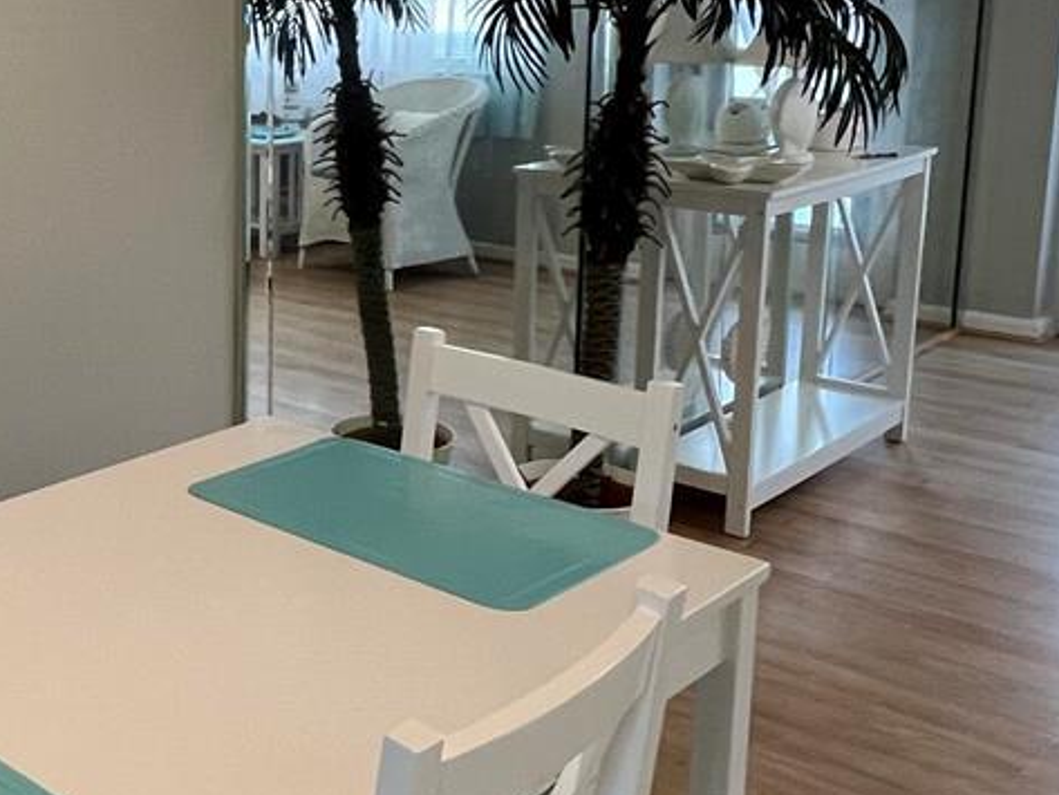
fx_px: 1346
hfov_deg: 38.6
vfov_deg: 32.4
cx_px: 27
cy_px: 215
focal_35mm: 44
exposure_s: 1/120
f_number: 1.8
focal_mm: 1.57
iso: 200
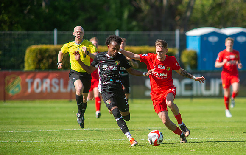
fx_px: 3748
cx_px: 161
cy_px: 81
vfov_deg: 2.4
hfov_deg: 3.8
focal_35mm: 558
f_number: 4
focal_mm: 420
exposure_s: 1/1600
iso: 280
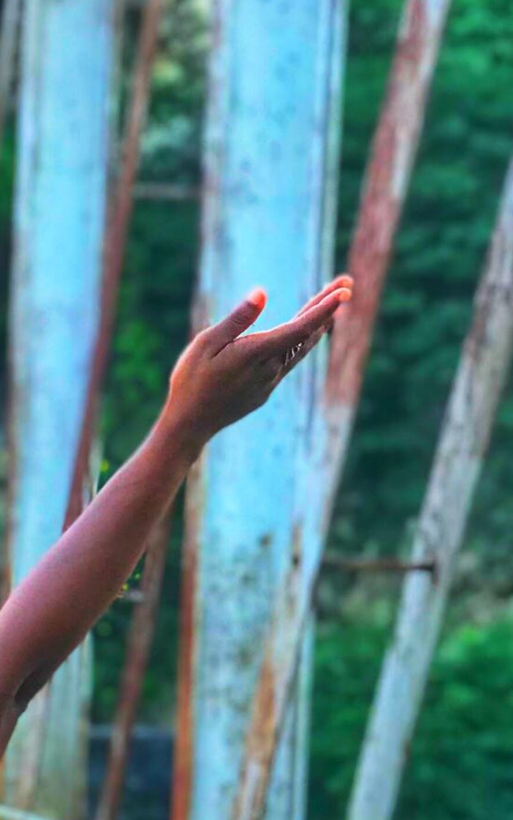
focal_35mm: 174
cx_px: -336
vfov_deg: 11.9
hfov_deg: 7.4
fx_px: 3890
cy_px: 889
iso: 20
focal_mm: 6.6
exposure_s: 1/111
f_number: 2.8
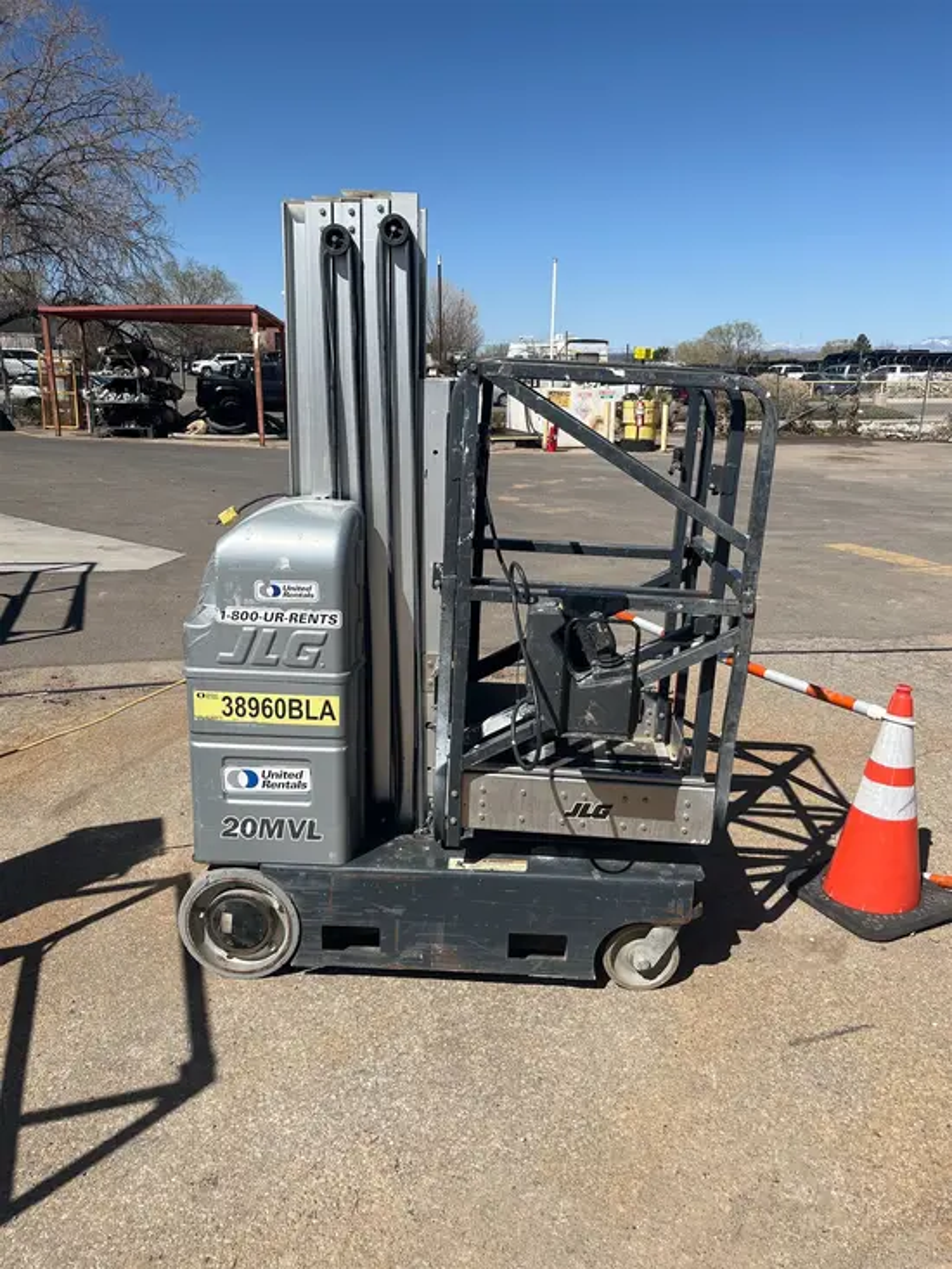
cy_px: 634
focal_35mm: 26
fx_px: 953
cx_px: 476
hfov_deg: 53.1
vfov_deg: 67.3
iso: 50
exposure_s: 1/4651
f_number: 1.6
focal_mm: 5.1
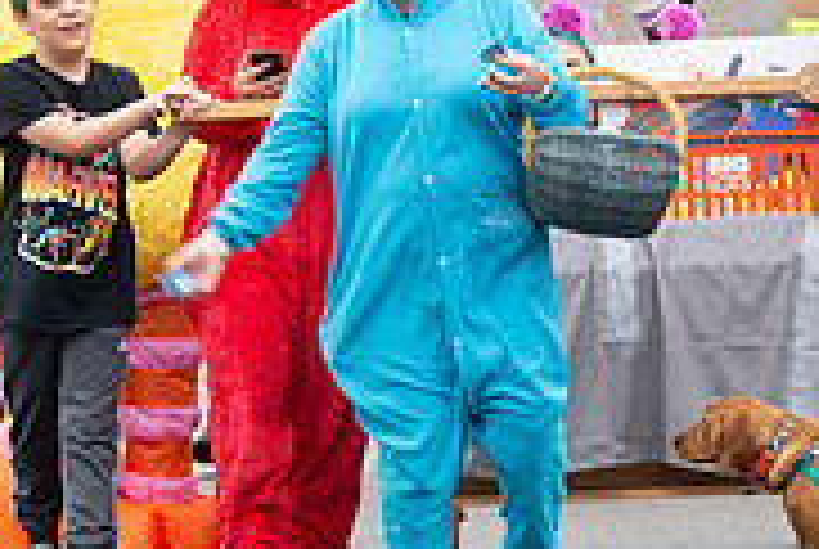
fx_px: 9069
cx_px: 698
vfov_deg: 3.5
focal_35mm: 398
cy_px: 34
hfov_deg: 5.2
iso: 640
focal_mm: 125
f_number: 10
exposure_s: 1/160
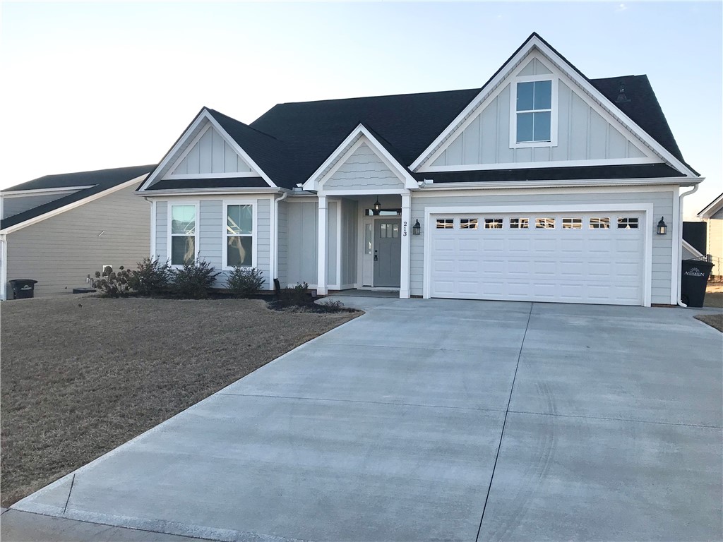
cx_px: 362
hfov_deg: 63.4
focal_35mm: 28
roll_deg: -0.4
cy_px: 271
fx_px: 585
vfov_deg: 49.7
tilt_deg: -1.2
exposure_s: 1/987
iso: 20
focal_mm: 3.99
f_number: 1.8
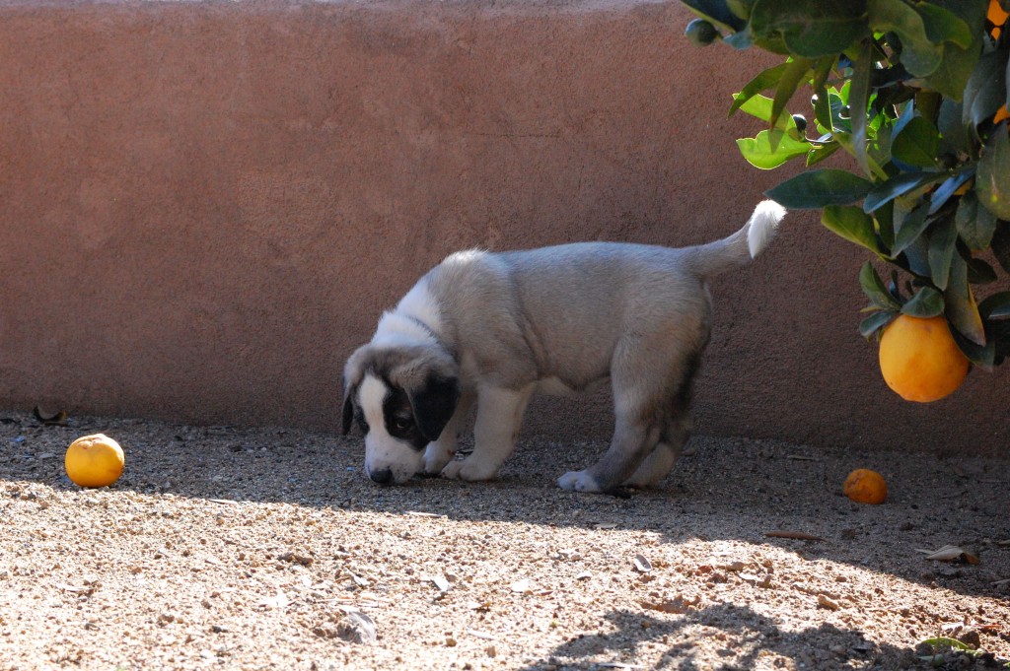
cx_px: 505
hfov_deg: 29.3
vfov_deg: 19.7
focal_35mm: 69
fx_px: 1934
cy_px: 336
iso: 1600
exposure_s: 1/500
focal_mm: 46
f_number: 11
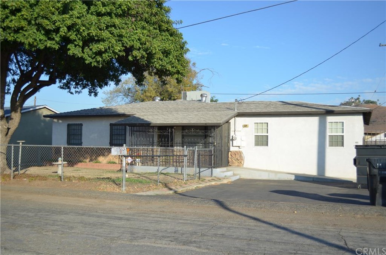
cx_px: 193
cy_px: 128
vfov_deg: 34.1
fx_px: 417
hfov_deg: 49.6
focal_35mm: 39
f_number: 4.2
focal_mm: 26
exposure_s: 1/1250
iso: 200
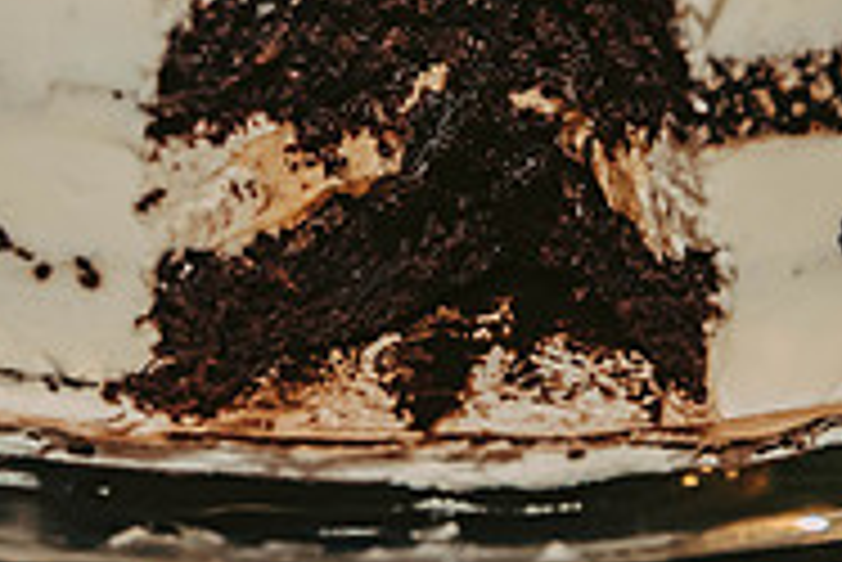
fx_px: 3768
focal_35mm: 161
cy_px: 61
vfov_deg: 8.5
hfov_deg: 12.7
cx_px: 423
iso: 1250
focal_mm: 52
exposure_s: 1/125
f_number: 4.5
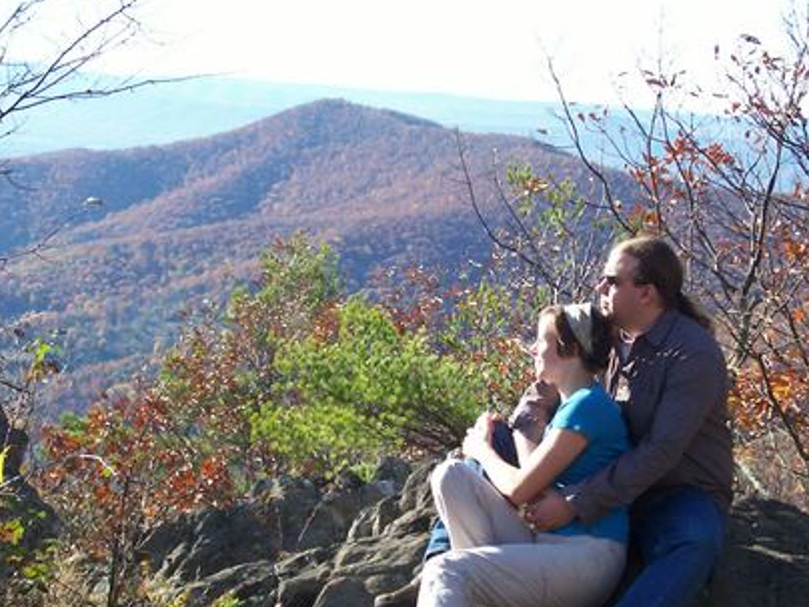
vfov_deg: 17.5
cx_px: 475
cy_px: 389
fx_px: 1963
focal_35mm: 84
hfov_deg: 23.3
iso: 80
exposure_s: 1/387
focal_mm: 8.7
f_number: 3.2
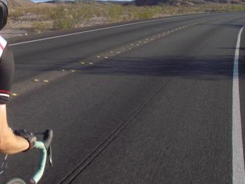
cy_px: 49
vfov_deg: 21.2
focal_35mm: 69
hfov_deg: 27.7
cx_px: 58
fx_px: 488
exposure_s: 1/200
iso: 100
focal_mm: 6.3
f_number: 6.6
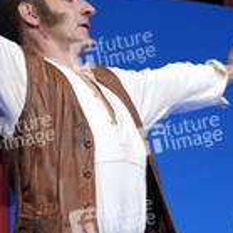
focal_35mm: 445
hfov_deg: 3.9
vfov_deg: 3.9
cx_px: 135
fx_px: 3389
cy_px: 94
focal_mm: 161
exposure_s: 1/320
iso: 2500
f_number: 5.6
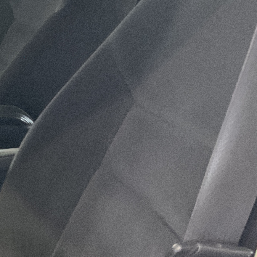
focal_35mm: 87
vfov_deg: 19.8
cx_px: -148
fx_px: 731
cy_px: 182
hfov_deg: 17.6
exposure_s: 1/40
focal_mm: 3
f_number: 1.8
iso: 250
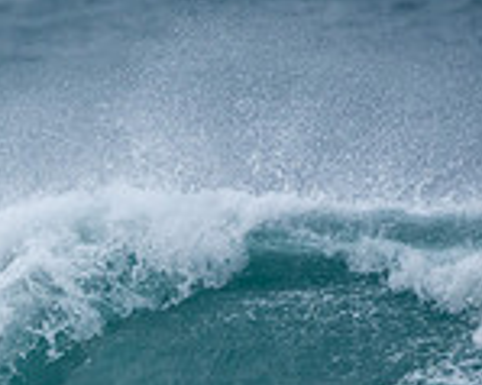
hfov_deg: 0.7
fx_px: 39061
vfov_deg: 0.6
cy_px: 561
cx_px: -159
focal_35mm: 2740
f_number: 5.6
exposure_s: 1/1250
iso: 320
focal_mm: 500
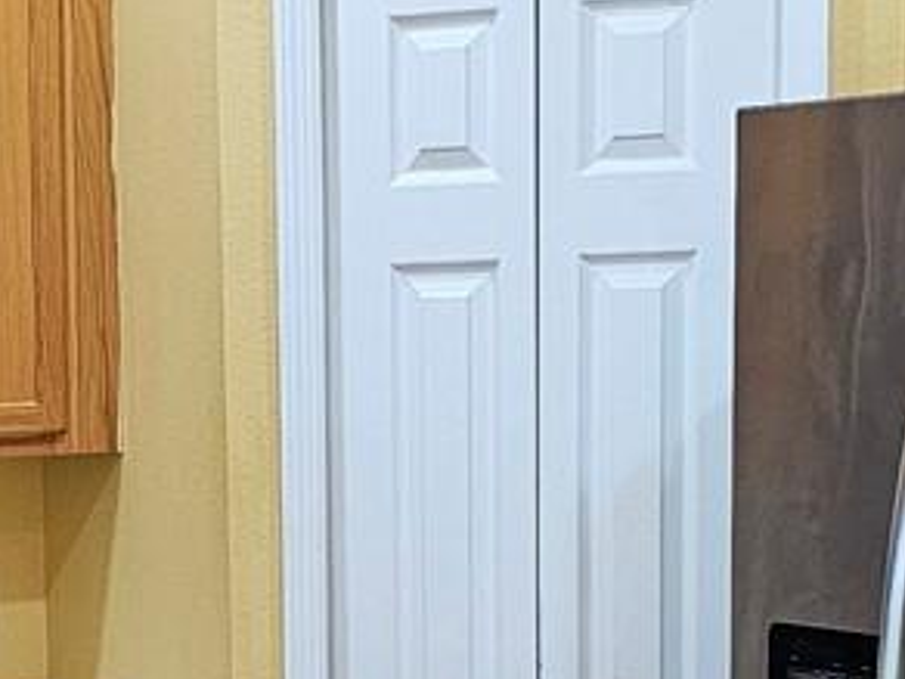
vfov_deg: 11.5
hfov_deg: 15.3
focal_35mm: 126
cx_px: -56
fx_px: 3294
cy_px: 837
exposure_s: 1/120
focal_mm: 6.3
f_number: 1.7
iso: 400
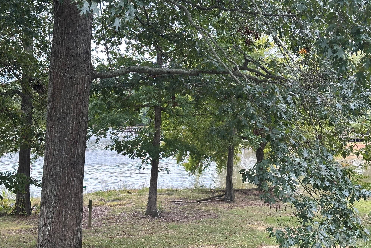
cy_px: 126
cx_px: 185
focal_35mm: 52
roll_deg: -0.1
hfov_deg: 38.2
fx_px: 536
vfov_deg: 26.0
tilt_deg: -0.2
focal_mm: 6.86
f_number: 1.78
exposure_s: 1/364
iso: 64
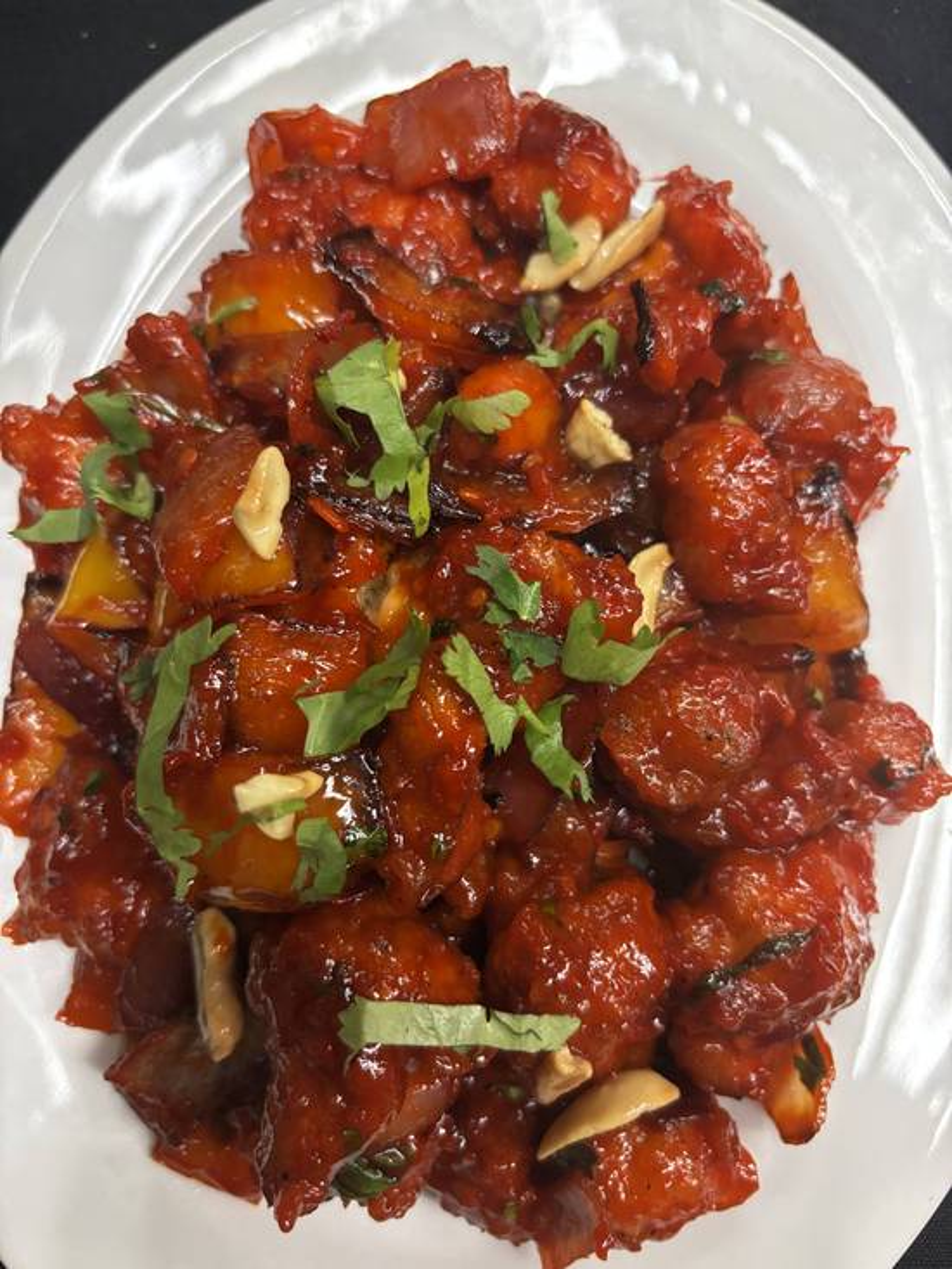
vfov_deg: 67.3
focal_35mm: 26
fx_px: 953
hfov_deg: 53.1
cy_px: 634
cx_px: 476
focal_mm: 5.96
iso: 500
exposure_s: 1/60
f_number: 1.6
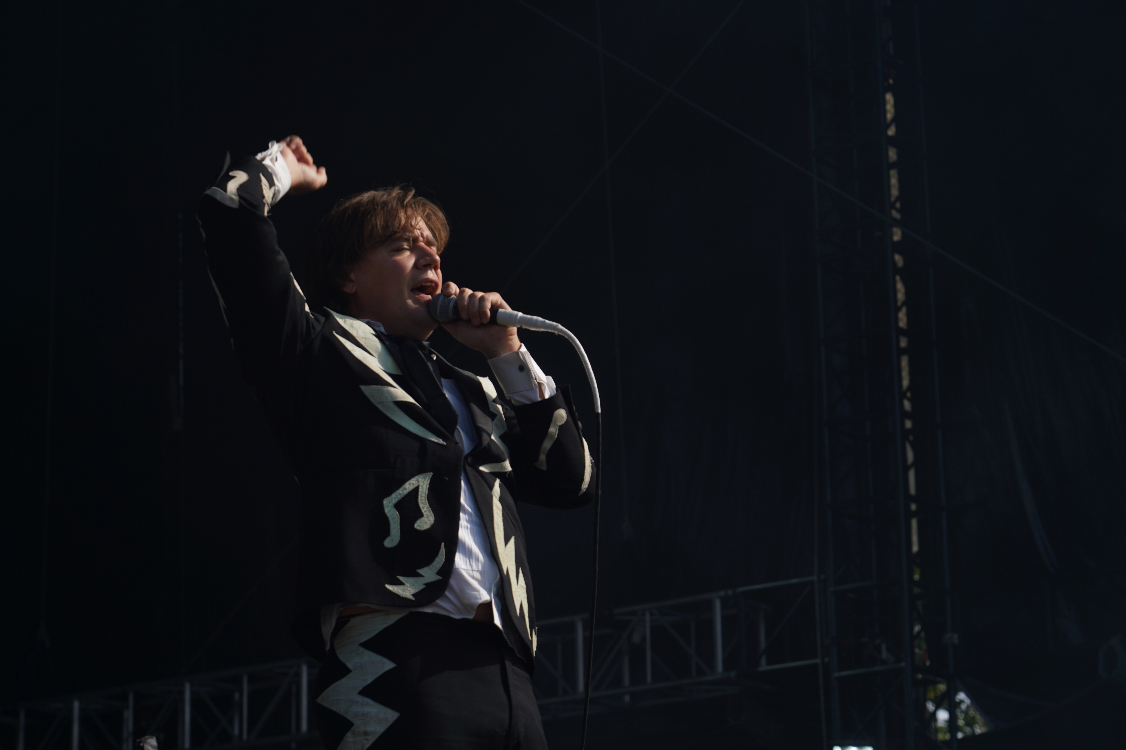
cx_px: 563
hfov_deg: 19.5
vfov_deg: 13.0
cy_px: 375
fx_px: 3284
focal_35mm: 105
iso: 100
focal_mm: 105
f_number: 7.1
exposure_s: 1/400
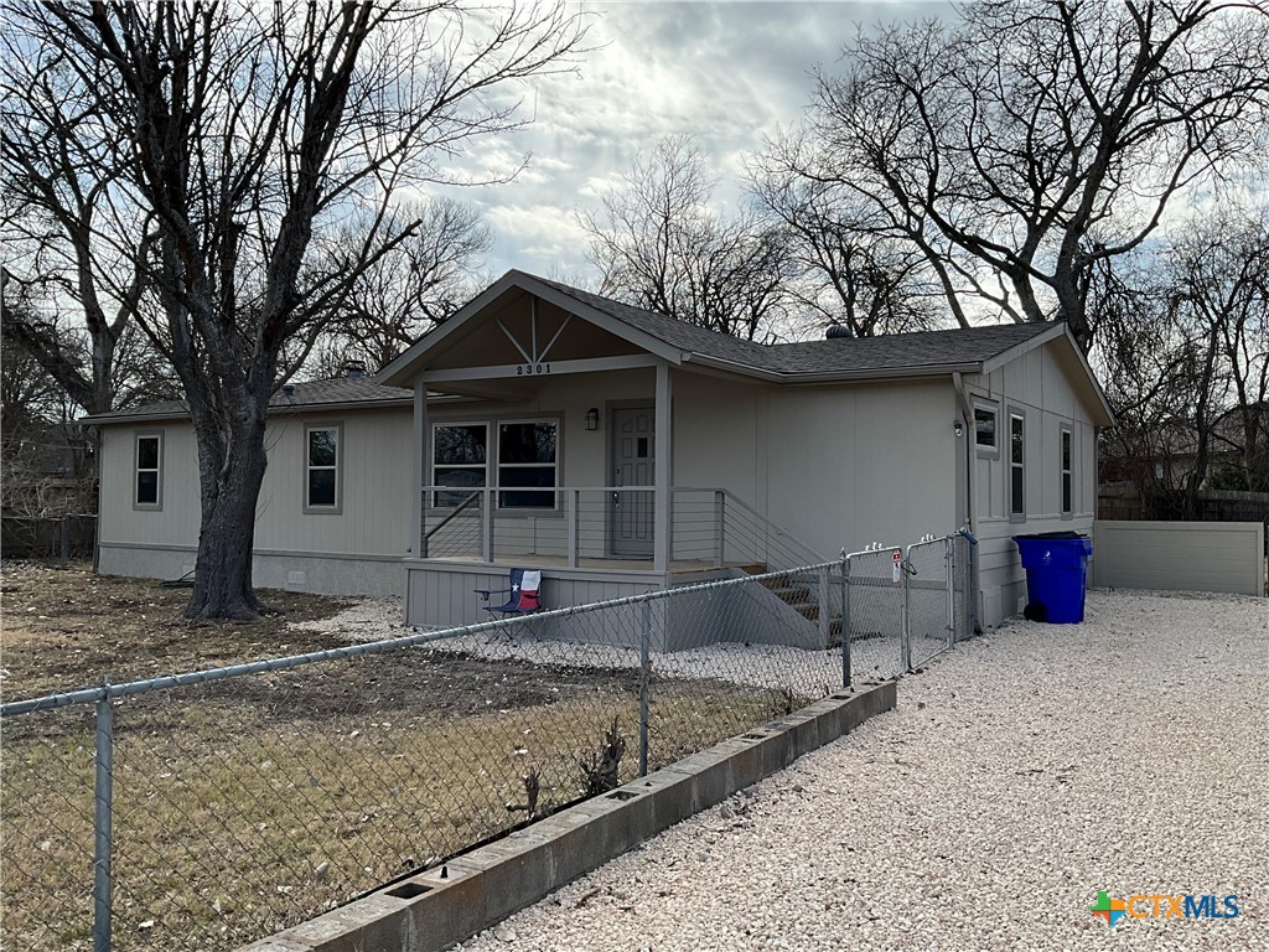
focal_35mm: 29
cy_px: 476
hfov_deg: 61.7
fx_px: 1063
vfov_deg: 48.2
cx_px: 634
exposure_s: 1/1848
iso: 25
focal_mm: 3
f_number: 1.8
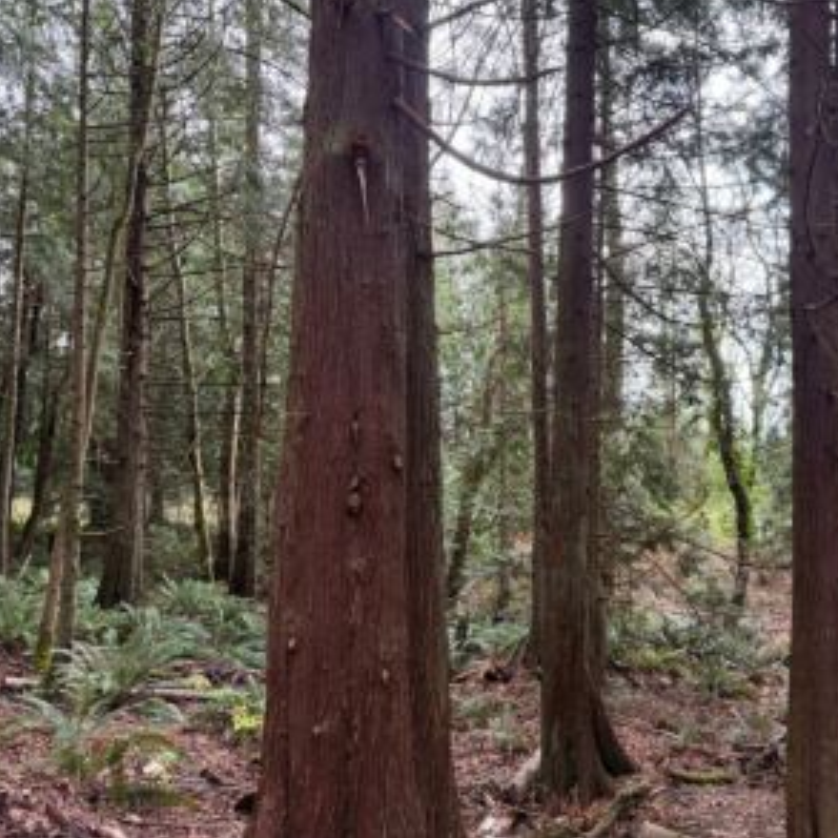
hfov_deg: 54.8
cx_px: 541
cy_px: 412
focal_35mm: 29
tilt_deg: +3.1
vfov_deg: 55.6
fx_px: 794
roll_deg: +0.5
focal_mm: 6.76
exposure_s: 1/60
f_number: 1.78
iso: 200
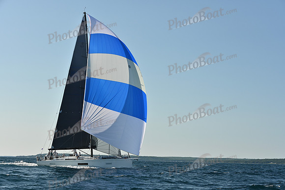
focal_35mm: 70
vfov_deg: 19.5
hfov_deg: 28.8
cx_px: 142
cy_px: 95
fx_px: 554
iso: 320
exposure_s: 1/1600
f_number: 7.1
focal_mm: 70
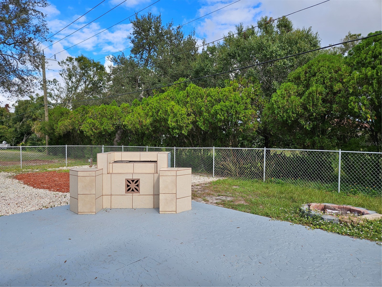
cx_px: 191
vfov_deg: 58.9
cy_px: 144
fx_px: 254
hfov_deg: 73.9
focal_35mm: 23
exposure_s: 1/1563
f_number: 1.8
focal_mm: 5.4
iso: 32
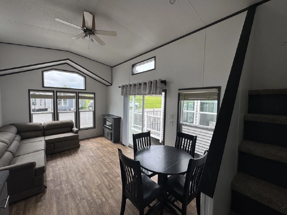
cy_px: 108
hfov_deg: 102.1
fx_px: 116
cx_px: 144
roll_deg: -1.7
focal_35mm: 14
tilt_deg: -2.5
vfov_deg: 85.7
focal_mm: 2.22
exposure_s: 1/335
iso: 40
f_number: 2.2
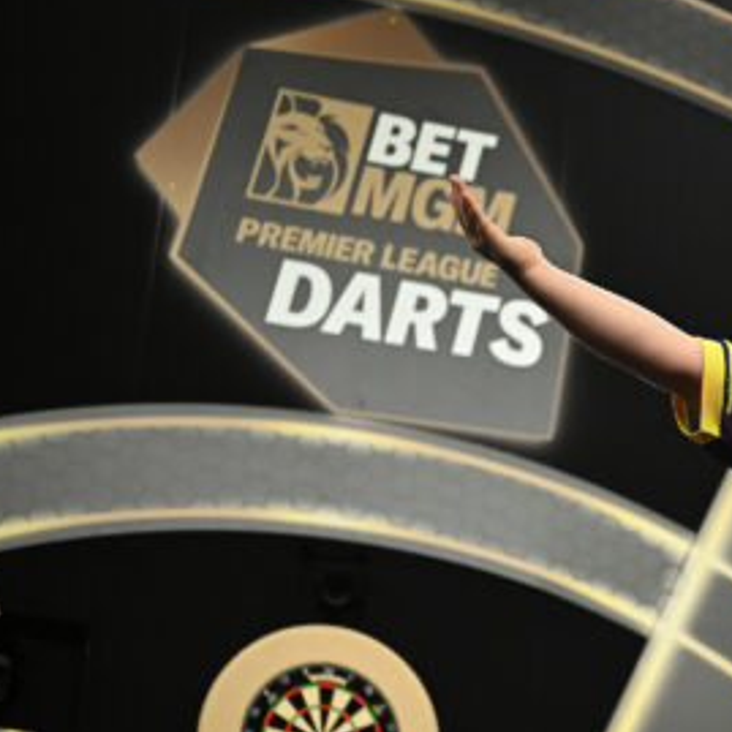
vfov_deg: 19.0
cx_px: 797
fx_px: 2177
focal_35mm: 91
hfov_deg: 18.4
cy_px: 465
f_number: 2.8
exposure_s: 1/640
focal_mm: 48
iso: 2000
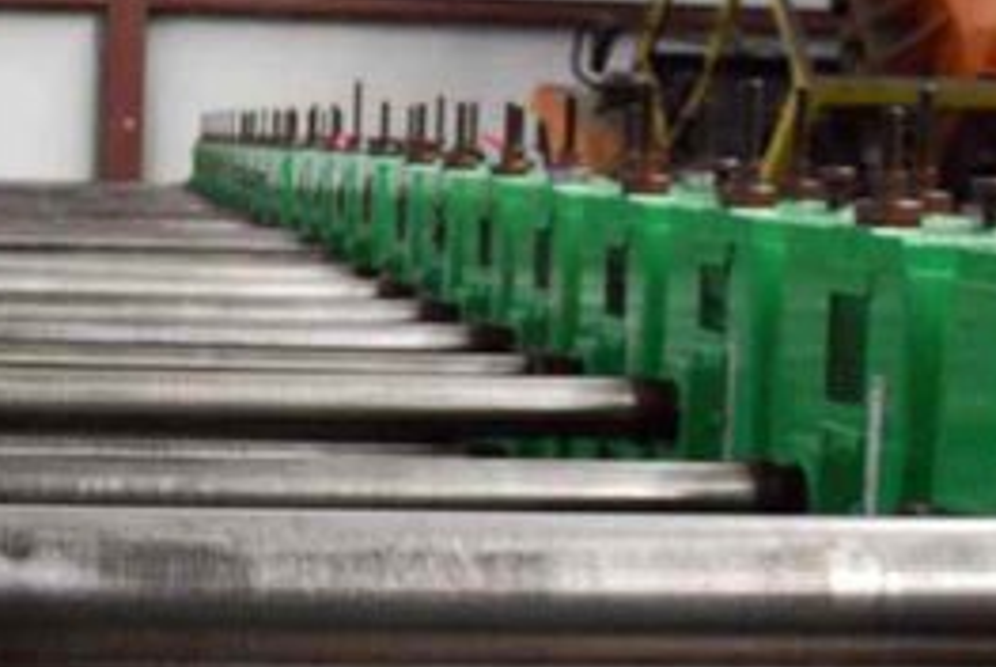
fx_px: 2271
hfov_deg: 24.1
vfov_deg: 16.7
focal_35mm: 82
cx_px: 129
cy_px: 328
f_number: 3.5
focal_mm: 18
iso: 1100
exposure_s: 1/30
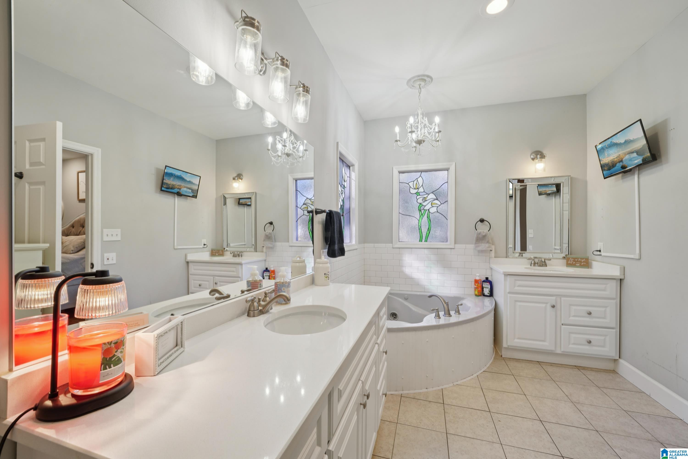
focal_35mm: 14
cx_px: 344
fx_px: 268
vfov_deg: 81.2
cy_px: 230
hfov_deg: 104.3
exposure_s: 1/25
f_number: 8
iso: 400
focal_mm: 14
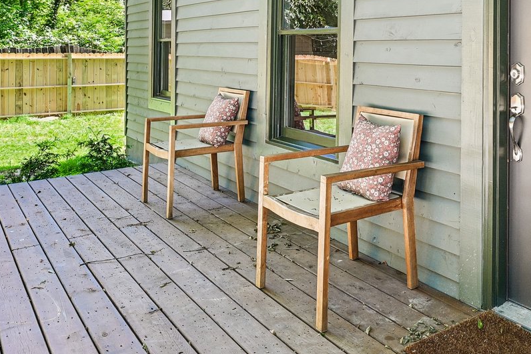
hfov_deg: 49.6
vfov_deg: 35.0
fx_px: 531
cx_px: 435
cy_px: 44
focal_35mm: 36
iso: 100
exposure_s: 1/25
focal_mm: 14
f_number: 8
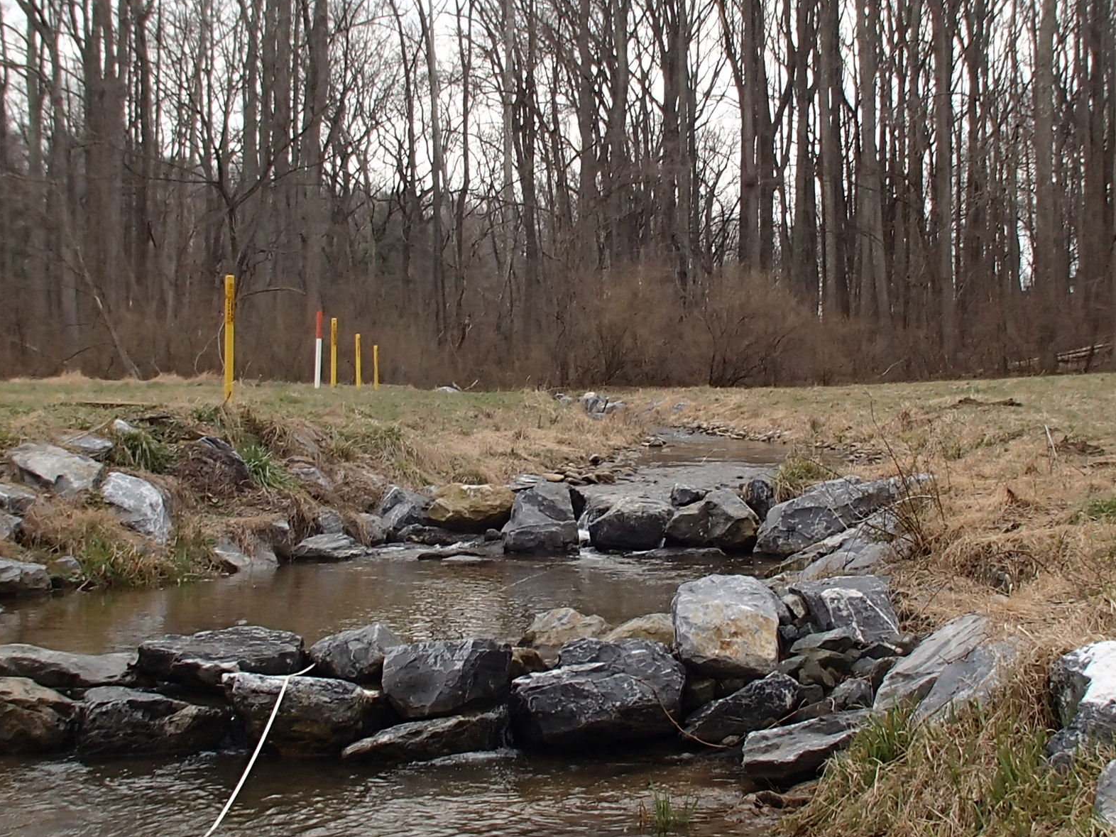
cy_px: 425
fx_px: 1838
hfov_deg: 33.8
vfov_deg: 25.7
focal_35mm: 57
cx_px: 611
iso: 100
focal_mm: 5
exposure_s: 1/400
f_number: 3.9
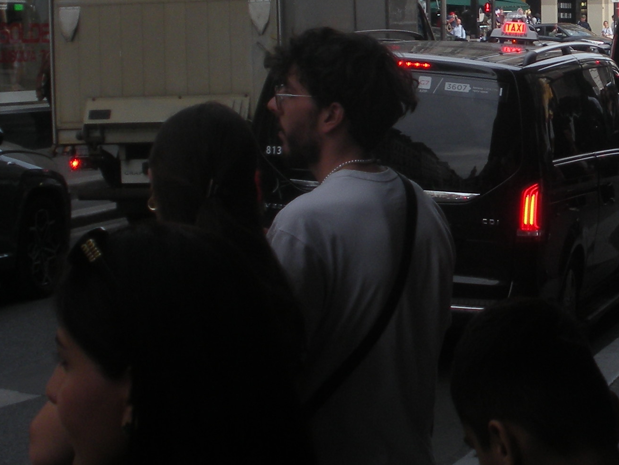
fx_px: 2200
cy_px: 14
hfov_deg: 15.4
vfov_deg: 11.9
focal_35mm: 123
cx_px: 739
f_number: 4
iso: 64
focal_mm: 7.7
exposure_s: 1/168
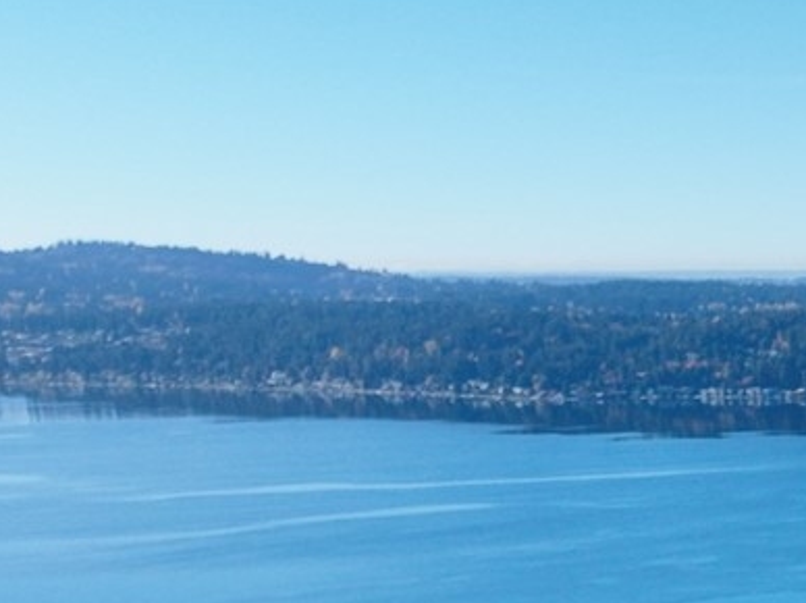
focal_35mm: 99
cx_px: 1454
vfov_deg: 13.7
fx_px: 2302
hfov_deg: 16.6
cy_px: 1002
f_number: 2.8
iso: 200
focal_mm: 12.29
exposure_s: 1/1600
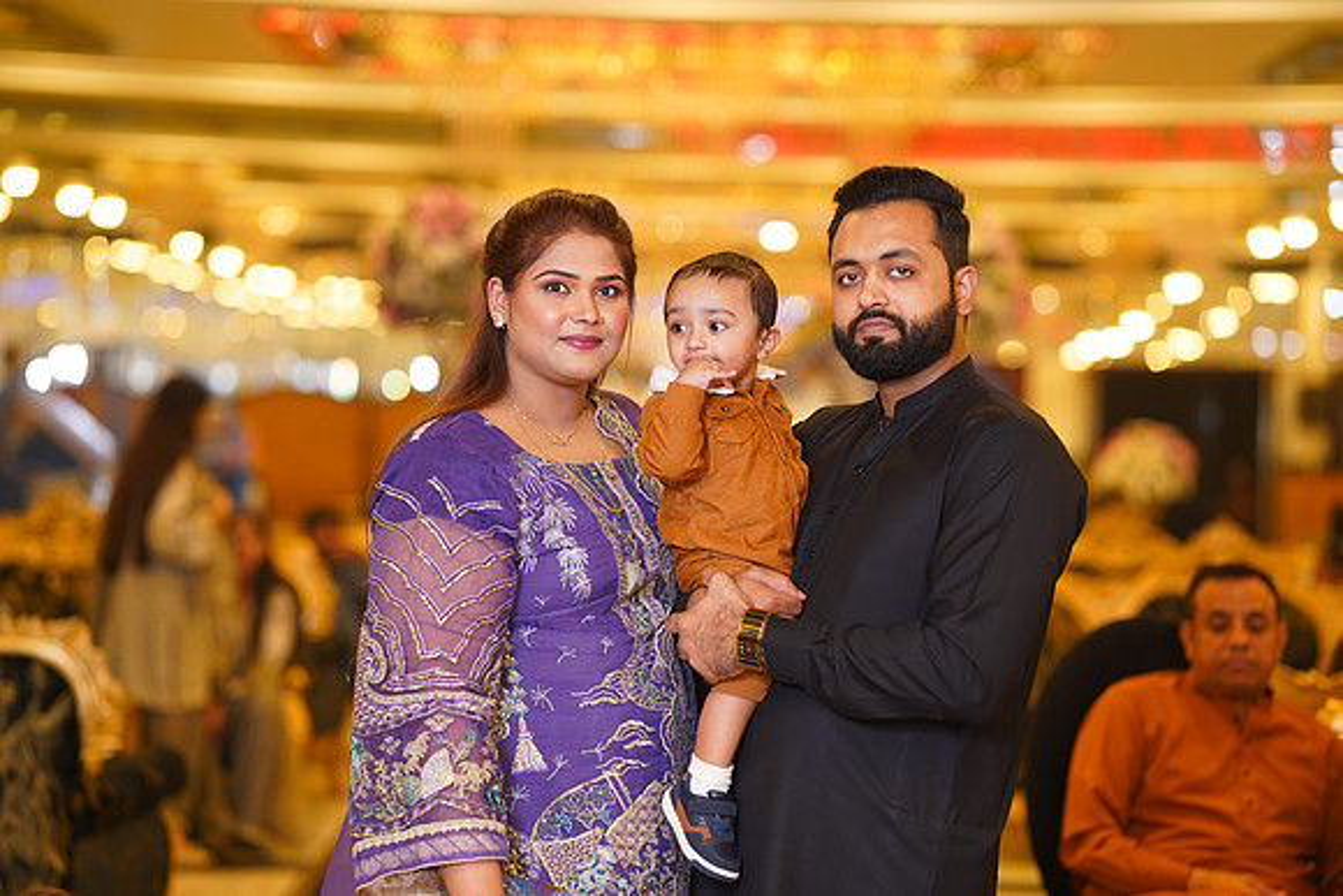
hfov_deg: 23.9
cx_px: 672
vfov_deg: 16.1
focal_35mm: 85
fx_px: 3172
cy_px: 448
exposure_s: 1/200
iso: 640
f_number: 2
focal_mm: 85
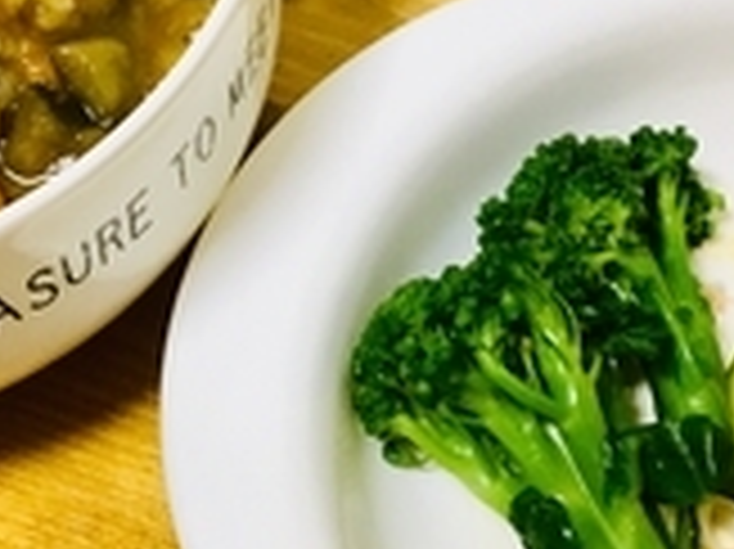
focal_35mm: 89
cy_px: 304
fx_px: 1886
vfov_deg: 16.6
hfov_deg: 22.0
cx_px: 342
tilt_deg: -61.6
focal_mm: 4.15
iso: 125
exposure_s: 1/33
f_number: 2.2
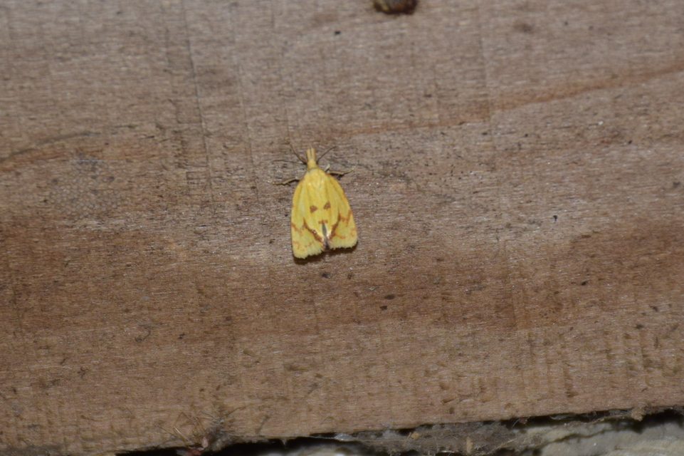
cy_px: 228
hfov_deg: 9.8
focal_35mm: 210
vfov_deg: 6.5
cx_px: 342
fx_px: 3988
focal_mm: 140
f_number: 5.6
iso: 320
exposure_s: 1/60
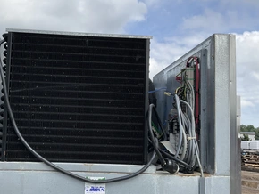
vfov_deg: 35.9
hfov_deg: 46.2
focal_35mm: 40
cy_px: 110
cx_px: 93
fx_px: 300
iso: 25
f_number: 1.8
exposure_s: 1/1577
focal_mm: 3
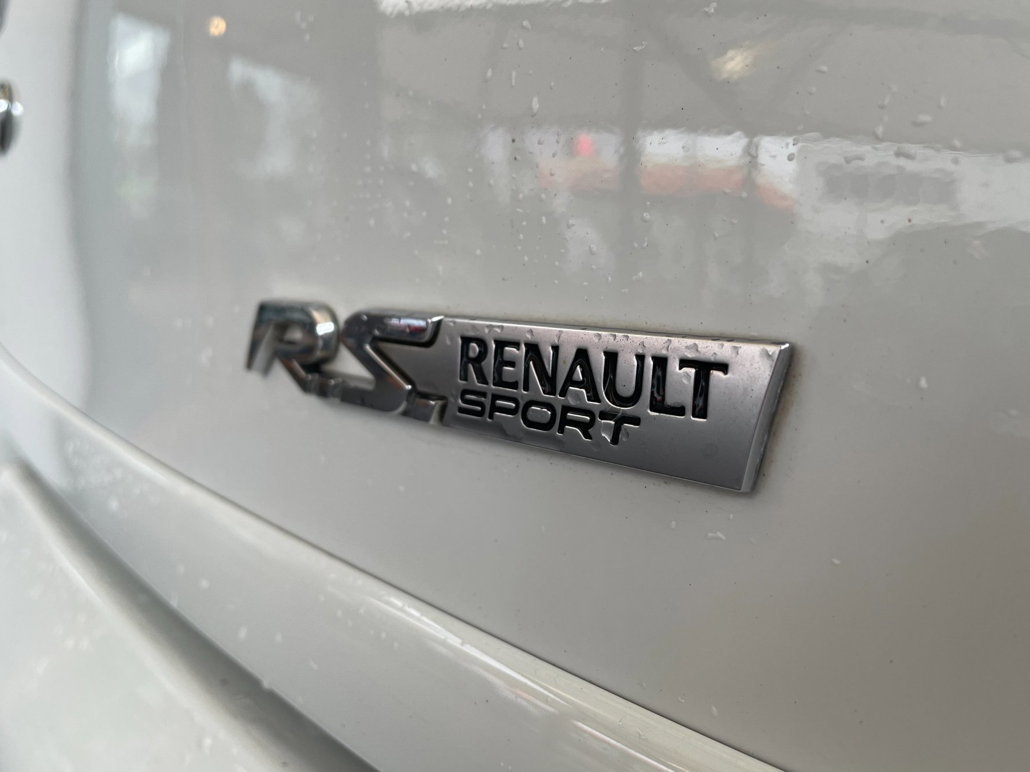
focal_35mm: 28
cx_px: 523
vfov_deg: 49.7
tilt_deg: -7.7
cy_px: 375
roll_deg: -0.2
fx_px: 833
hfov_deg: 63.4
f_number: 1.6
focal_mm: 4.2
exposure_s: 1/144
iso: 32
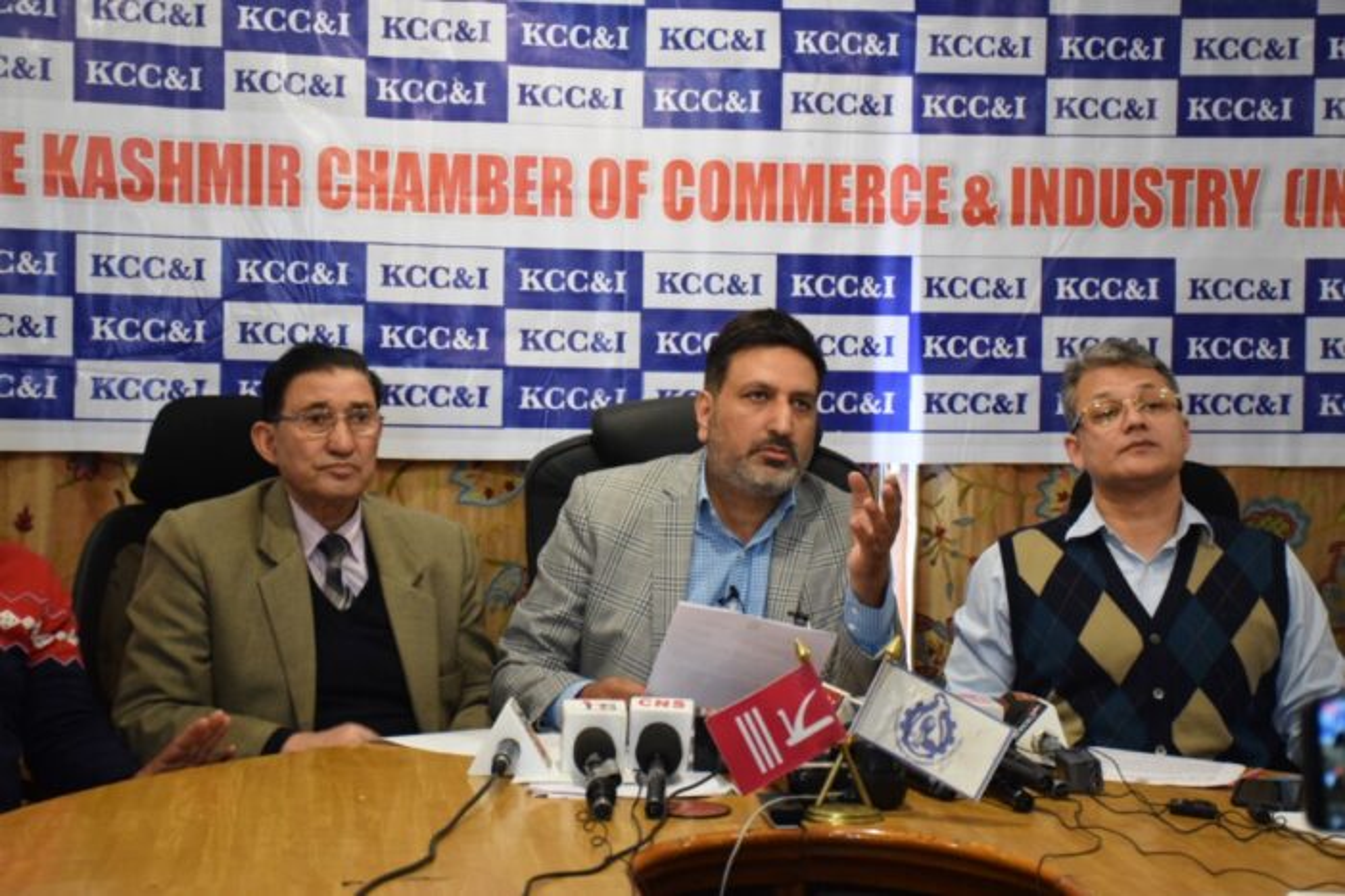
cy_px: 448
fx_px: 2353
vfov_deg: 21.6
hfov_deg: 31.9
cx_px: 672
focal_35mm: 63
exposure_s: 1/80
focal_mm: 42
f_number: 4.5
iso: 1600
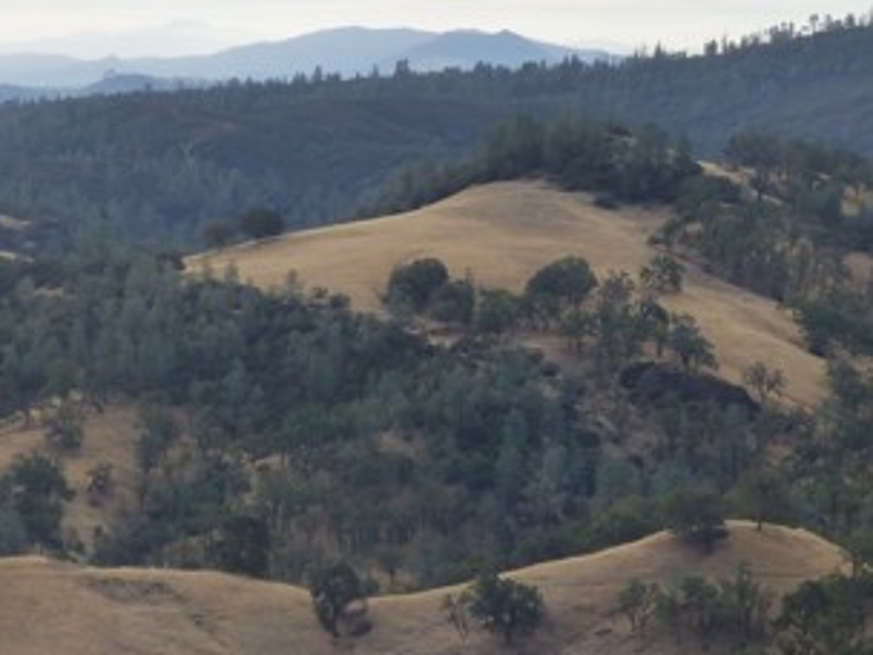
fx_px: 4943
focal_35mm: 196
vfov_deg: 7.6
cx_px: 149
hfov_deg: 10.1
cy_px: 310
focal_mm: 15.56
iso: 160
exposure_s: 1/640
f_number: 4.6
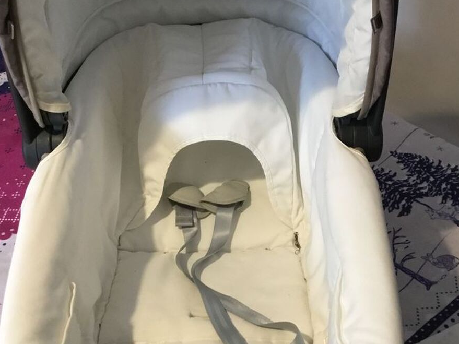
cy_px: 166
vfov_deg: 30.9
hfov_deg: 40.4
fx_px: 623
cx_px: 216
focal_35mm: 47
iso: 200
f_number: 2.4
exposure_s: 1/33
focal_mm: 3.3
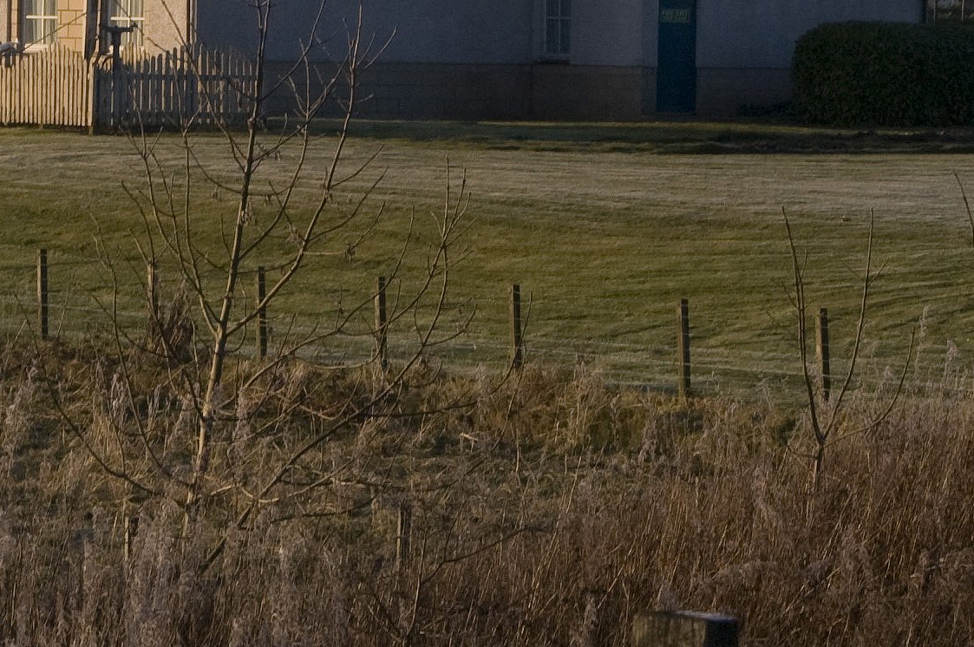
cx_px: -93
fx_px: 5648
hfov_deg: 9.8
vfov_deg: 6.5
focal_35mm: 209
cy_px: -105
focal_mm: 52
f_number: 14
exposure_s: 1/125
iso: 250
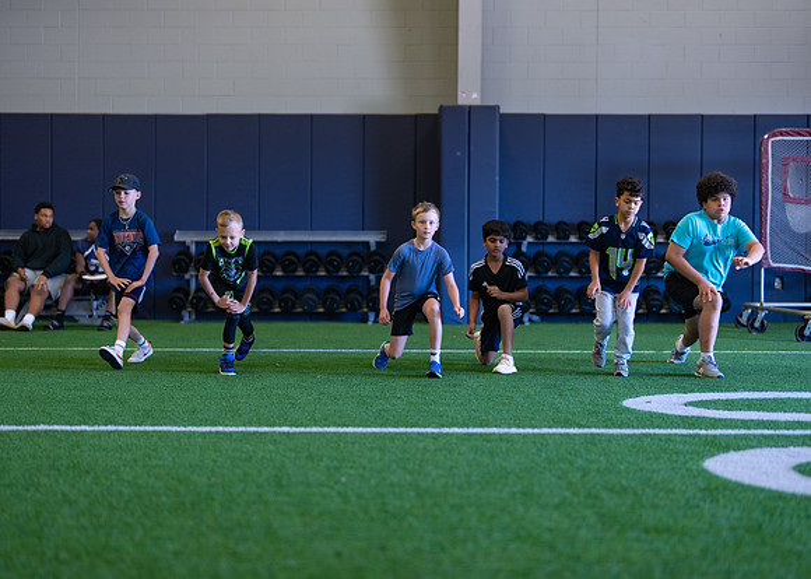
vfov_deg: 25.9
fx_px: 1260
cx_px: 406
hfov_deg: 35.7
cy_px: 290
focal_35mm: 55
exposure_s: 1/500
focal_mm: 50
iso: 320
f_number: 1.2
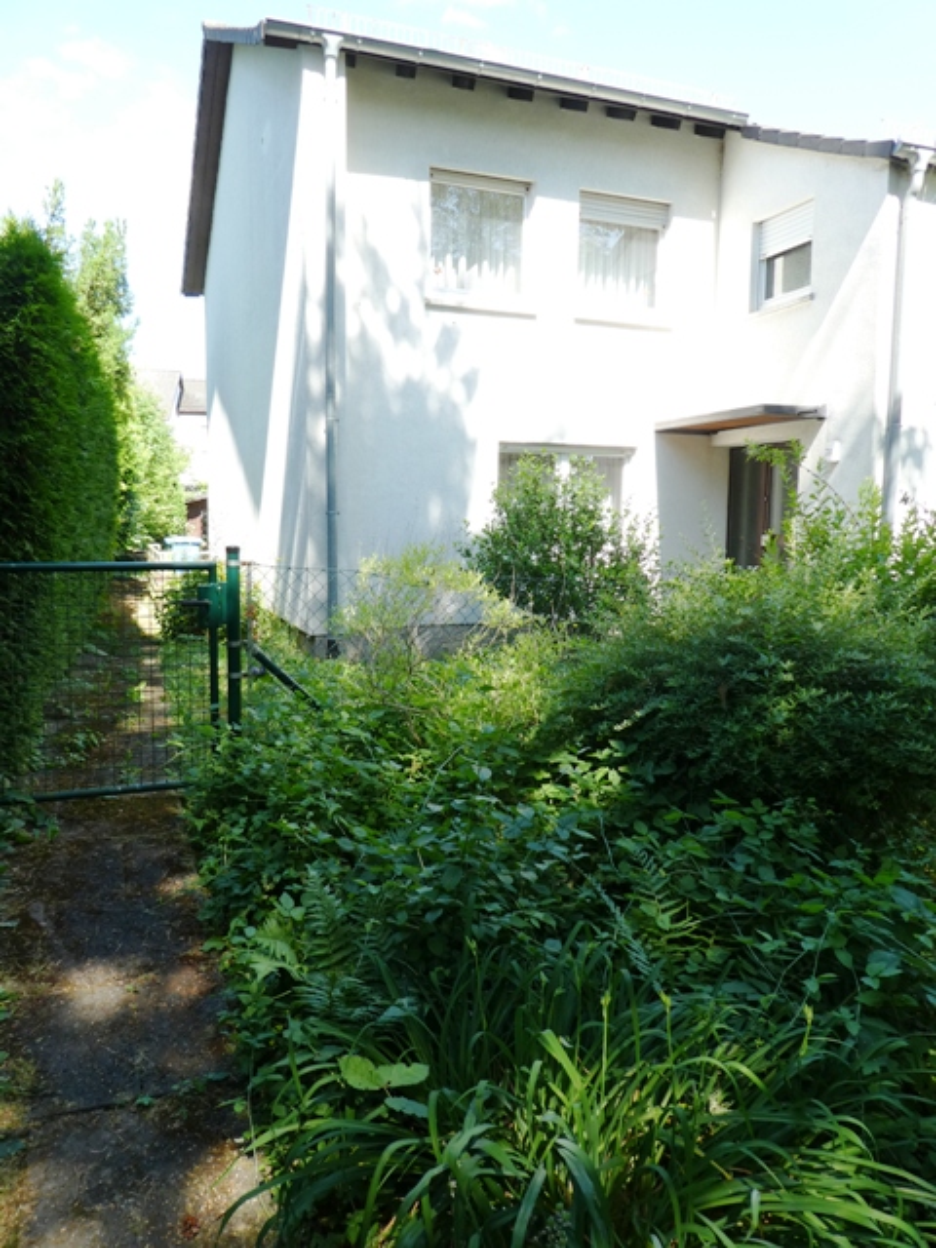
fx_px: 865
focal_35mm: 24
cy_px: 624
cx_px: 468
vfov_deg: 71.6
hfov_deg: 56.8
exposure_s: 1/125
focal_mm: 4.3
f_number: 3.3
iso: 80
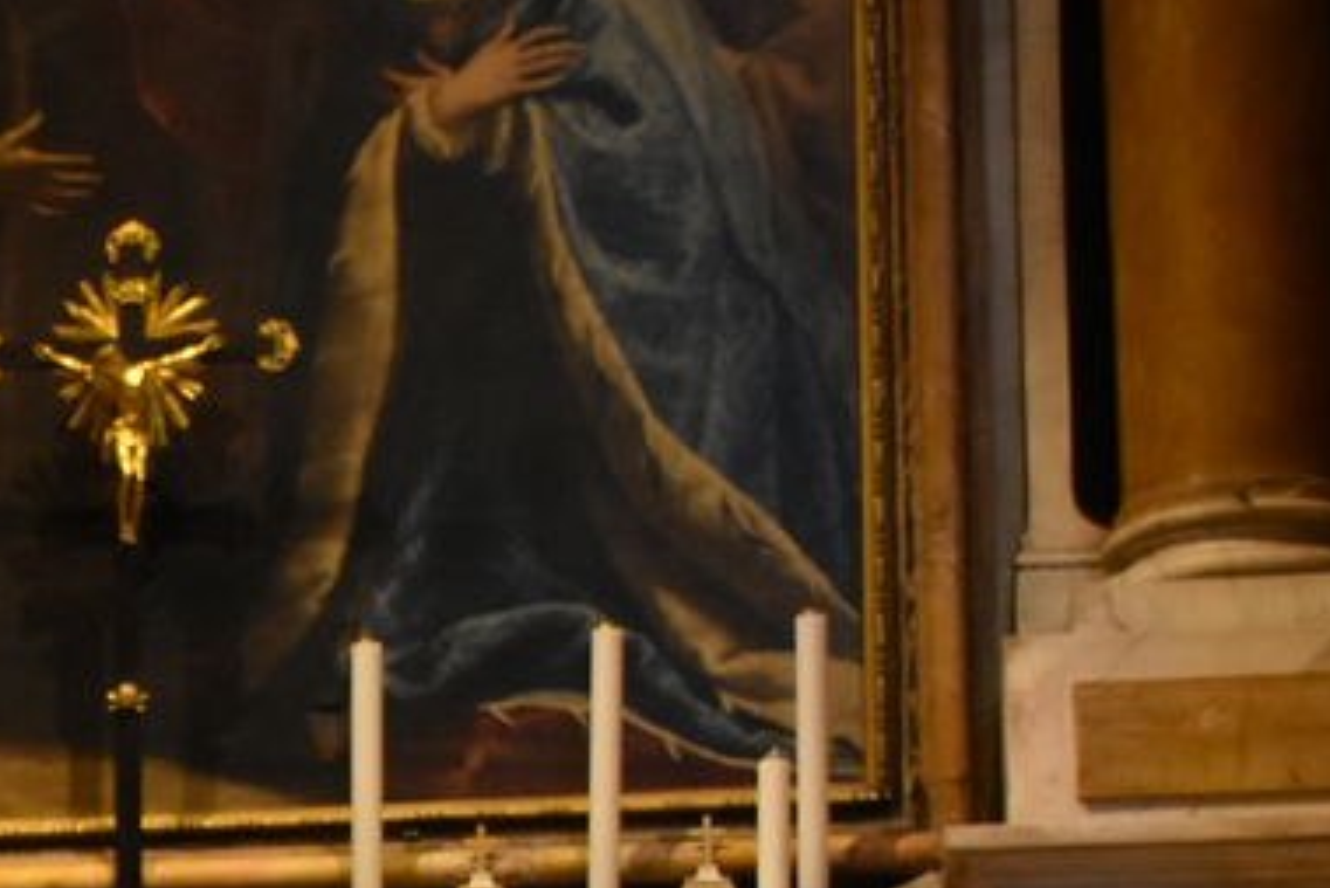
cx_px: -256
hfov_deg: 13.5
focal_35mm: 148
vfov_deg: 9.1
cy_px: 1262
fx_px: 5470
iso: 1600
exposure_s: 1/40
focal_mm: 26
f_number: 3.8
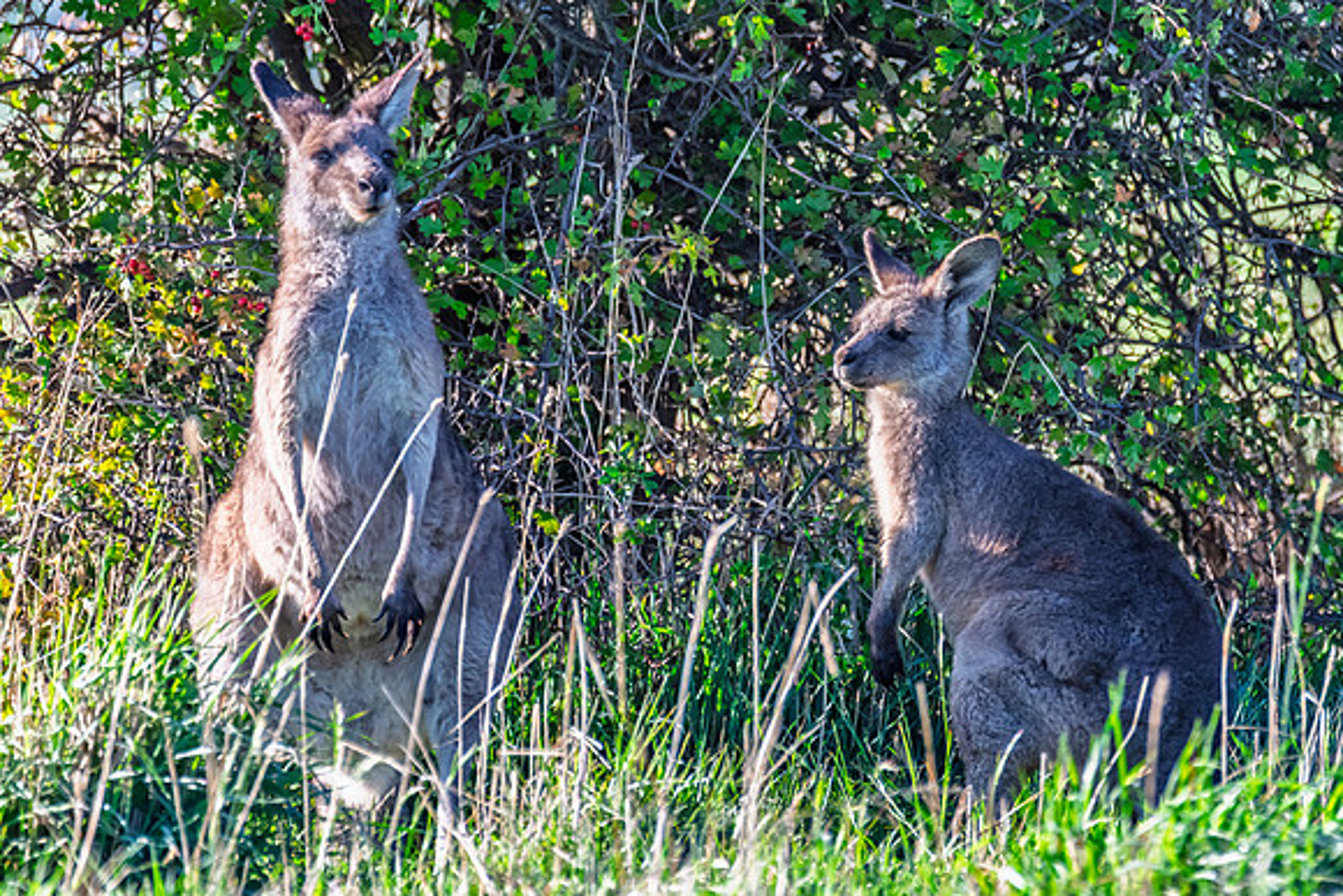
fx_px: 32250
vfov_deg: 1.6
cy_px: 436
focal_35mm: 864
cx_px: 914
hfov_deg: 2.4
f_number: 6.3
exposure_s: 1/800
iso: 800
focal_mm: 600
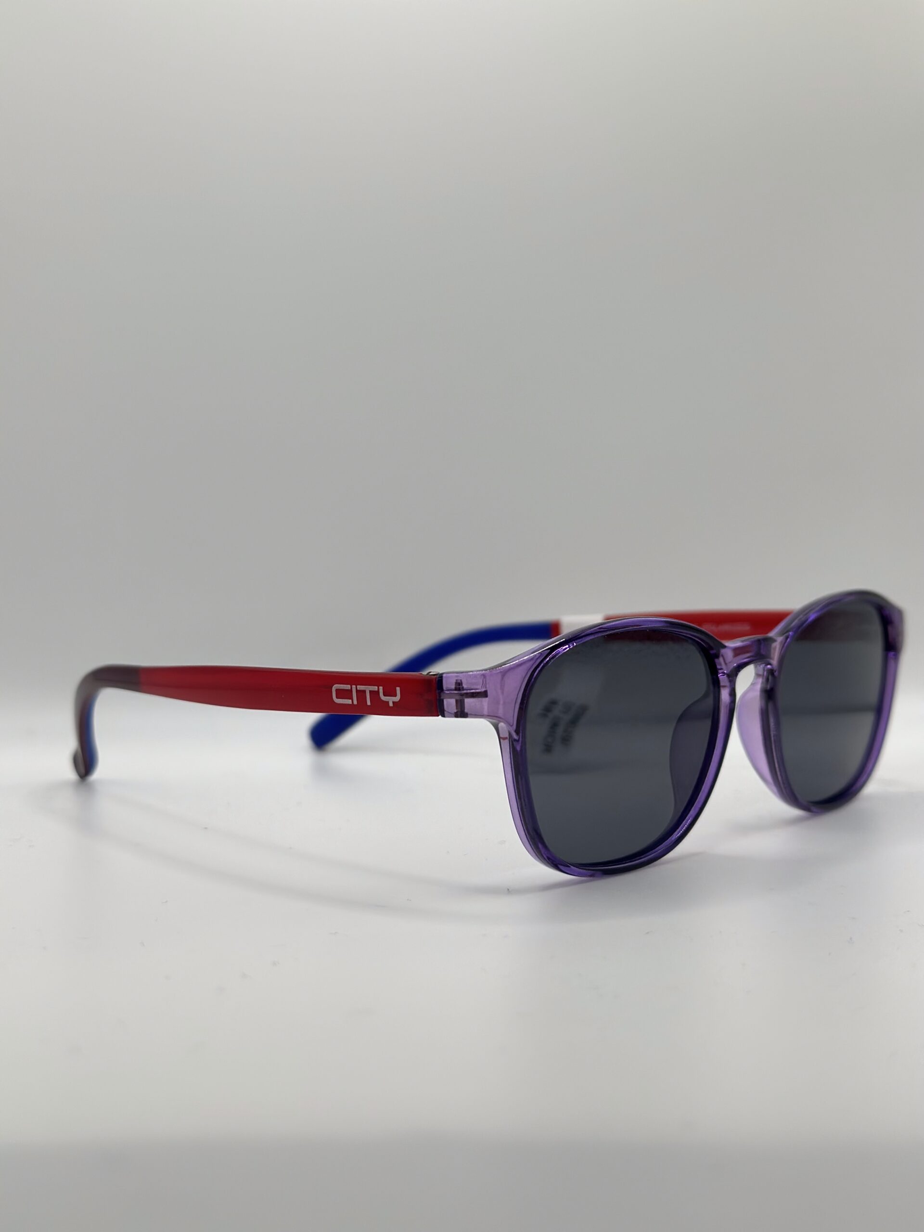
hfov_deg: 30.3
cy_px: 616
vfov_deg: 39.7
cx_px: 462
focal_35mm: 48
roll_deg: +0.1
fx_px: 1708
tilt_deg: -8.8
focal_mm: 6.86
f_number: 1.78
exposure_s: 1/816
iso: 80
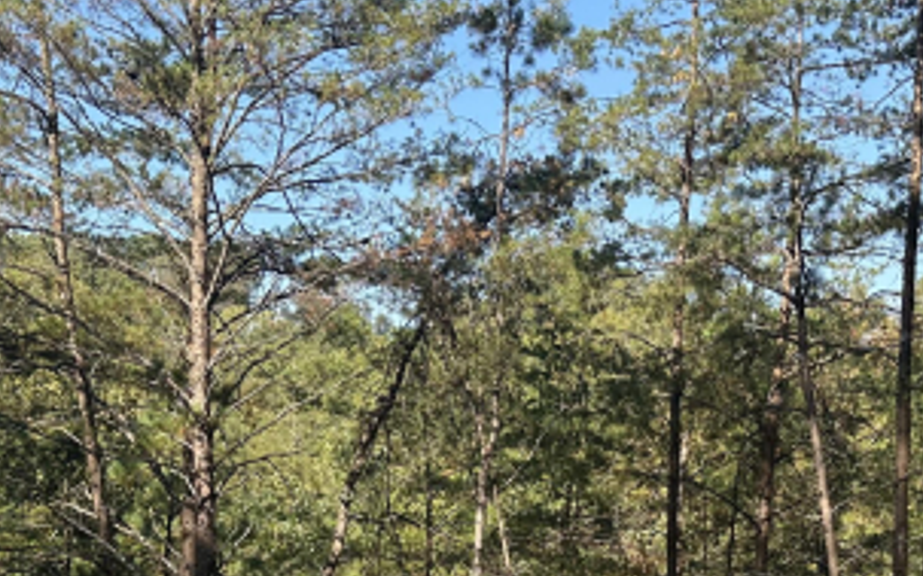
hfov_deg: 36.2
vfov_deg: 21.9
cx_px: 519
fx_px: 1408
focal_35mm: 56
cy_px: 628
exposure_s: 1/3247
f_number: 1.78
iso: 80
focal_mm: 6.86
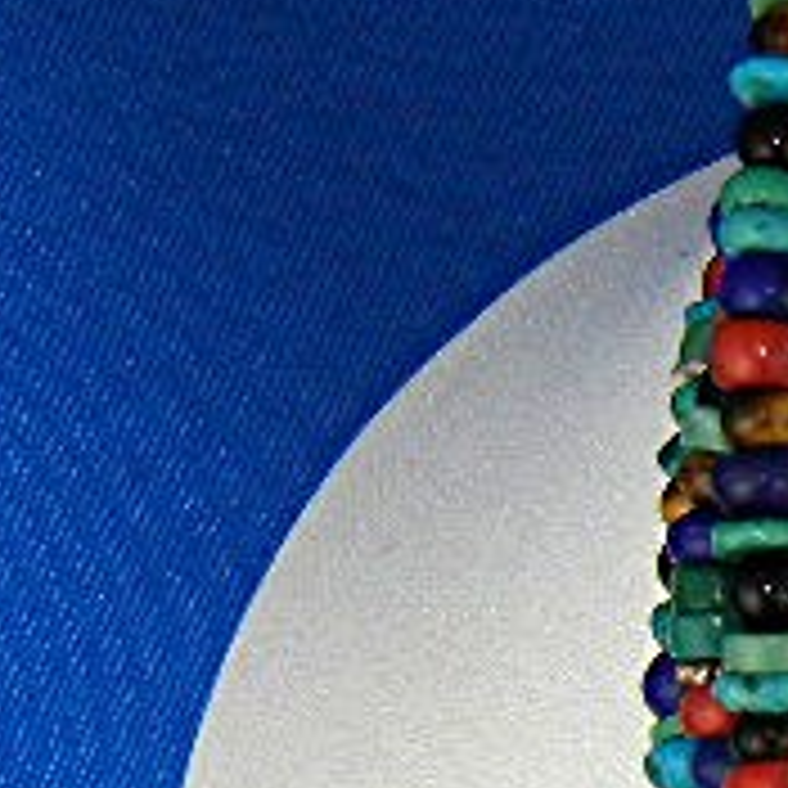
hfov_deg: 8.7
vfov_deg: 9.7
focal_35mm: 176
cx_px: 2094
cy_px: 1045
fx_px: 4533
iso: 160
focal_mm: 6.2
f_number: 3.6
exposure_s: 1/60.6
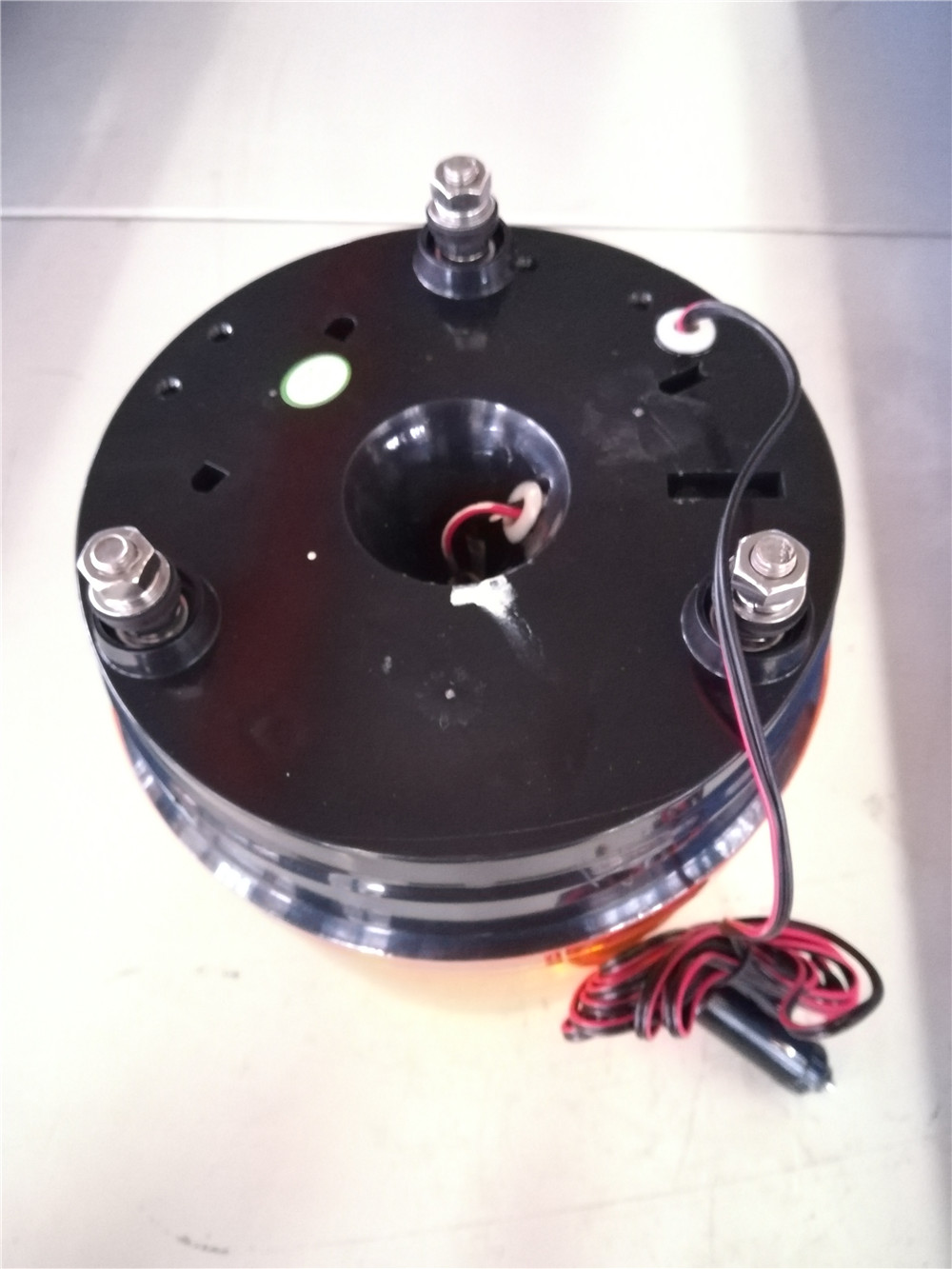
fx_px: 953
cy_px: 634
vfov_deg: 67.3
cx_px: 476
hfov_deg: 53.1
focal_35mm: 26
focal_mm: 3.83
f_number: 2.2
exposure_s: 1/15
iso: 1600
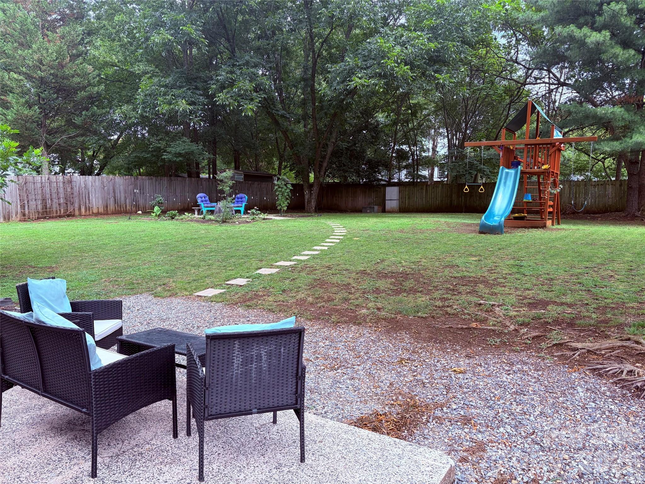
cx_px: 322
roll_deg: +0.1
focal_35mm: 26
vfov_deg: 53.1
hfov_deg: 67.3
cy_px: 242
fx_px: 484
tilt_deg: -3.9
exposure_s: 1/456
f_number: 1.6
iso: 50
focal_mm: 5.96
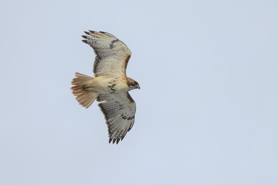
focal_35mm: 727
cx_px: 137
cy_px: 89
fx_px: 5608
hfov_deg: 2.8
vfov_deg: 1.9
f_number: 8
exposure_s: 1/1000
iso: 180
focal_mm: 700
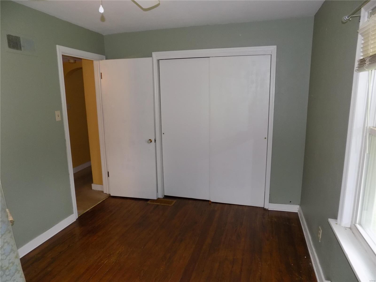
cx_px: 188
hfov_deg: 73.9
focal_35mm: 23
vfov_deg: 58.9
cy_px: 141
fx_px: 250
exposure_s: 1/30
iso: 200
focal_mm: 4
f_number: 3.1
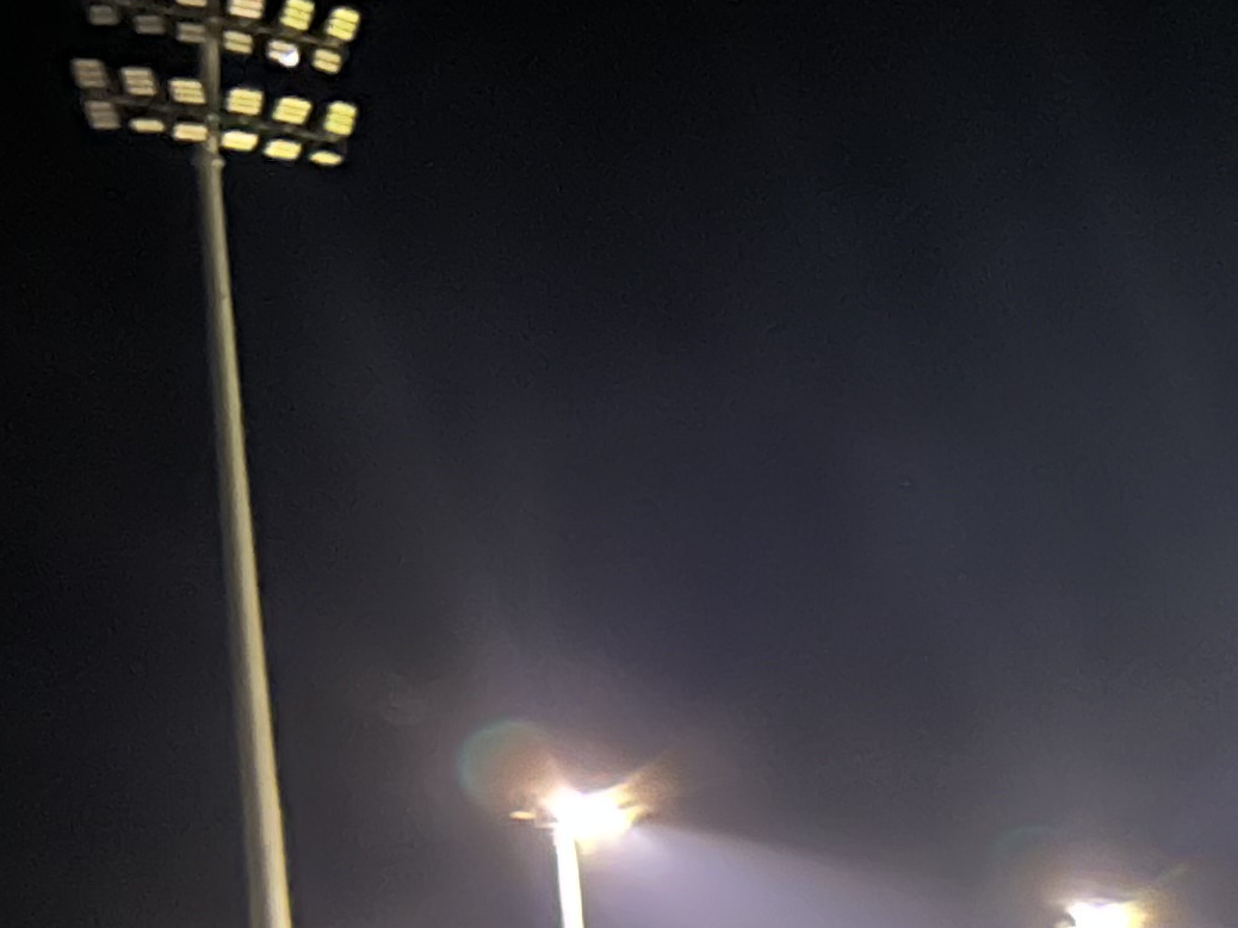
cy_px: 1732
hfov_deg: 16.3
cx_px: 2227
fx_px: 3611
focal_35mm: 101
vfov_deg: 13.1
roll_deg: +0.6
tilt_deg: -8.0
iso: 1600
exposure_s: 1/5
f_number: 1.5
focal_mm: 5.7
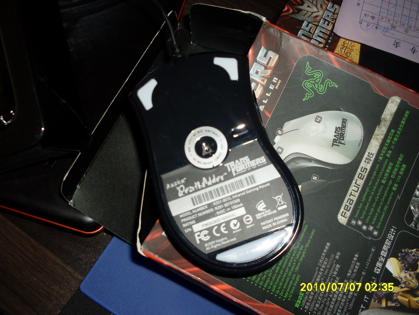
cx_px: 204
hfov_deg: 46.8
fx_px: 484
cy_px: 154
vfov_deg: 36.0
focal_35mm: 40
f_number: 2.8
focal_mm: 6.3
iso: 100
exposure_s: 1/45
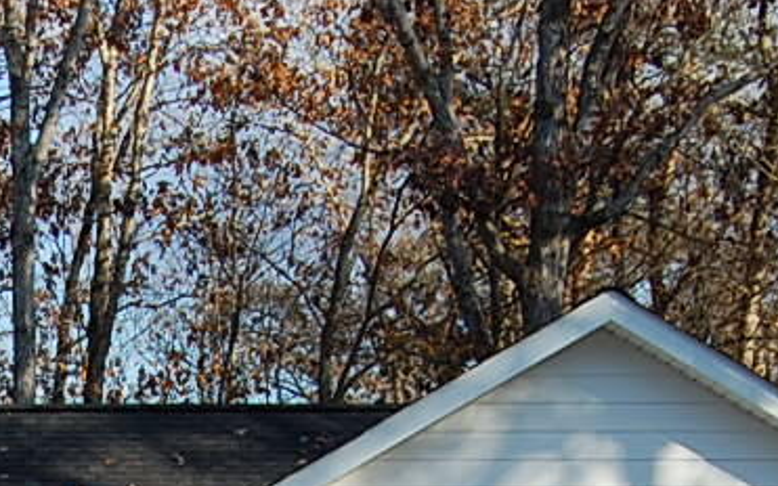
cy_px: 876
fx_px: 4073
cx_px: -176
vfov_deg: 6.7
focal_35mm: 192
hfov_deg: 10.7
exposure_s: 1/250
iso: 200
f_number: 8
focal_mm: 31
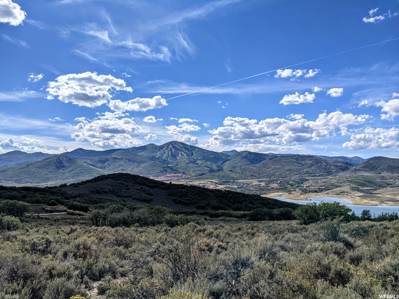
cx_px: 200
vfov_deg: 51.4
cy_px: 150
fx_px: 311
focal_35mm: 27
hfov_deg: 65.3
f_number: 1.73
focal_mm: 4.38
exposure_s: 1/7812
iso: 48
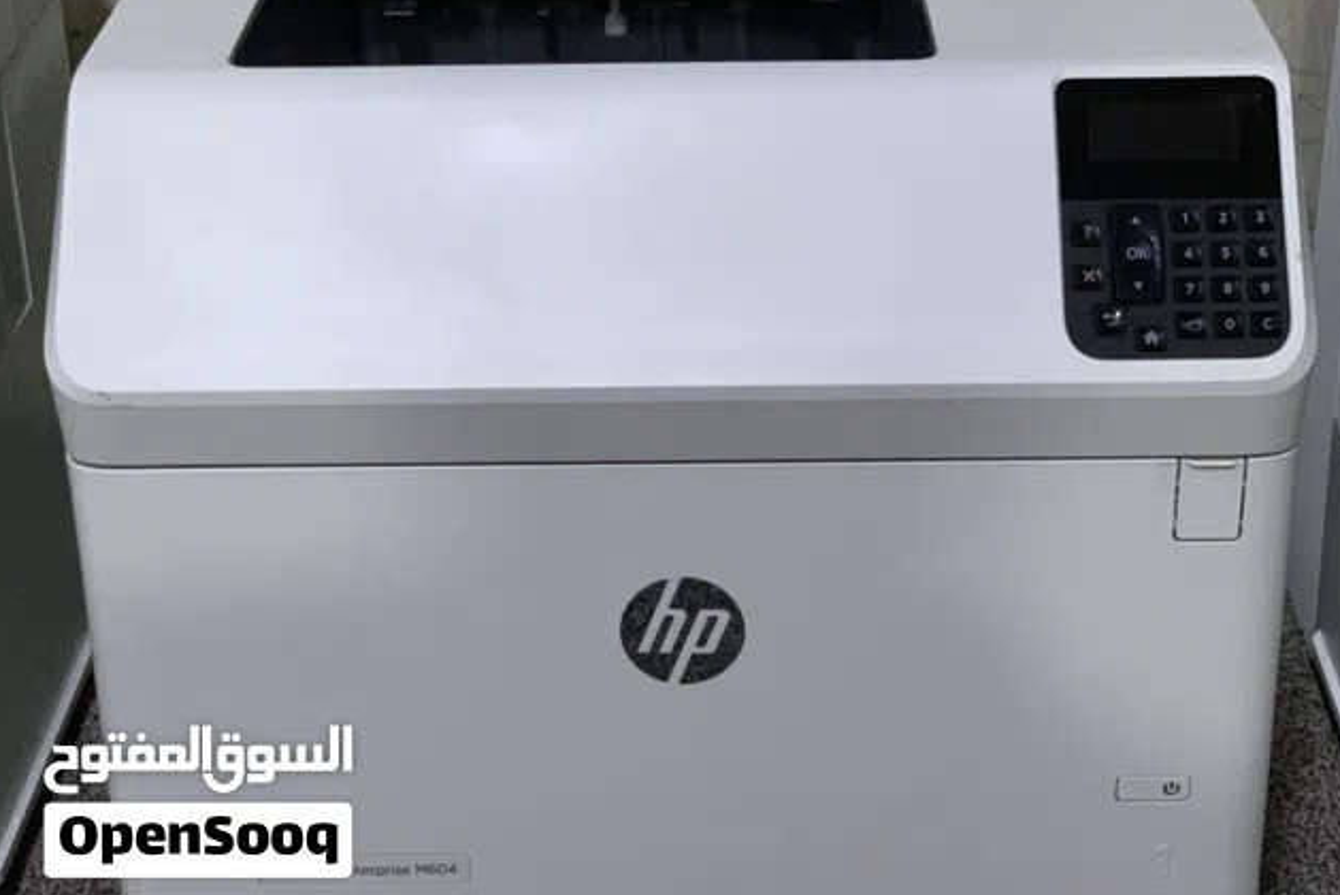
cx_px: 673
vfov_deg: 24.6
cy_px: 418
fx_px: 2048
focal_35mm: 55
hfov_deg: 36.2
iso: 320
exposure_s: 1/60
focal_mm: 6
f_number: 2.4
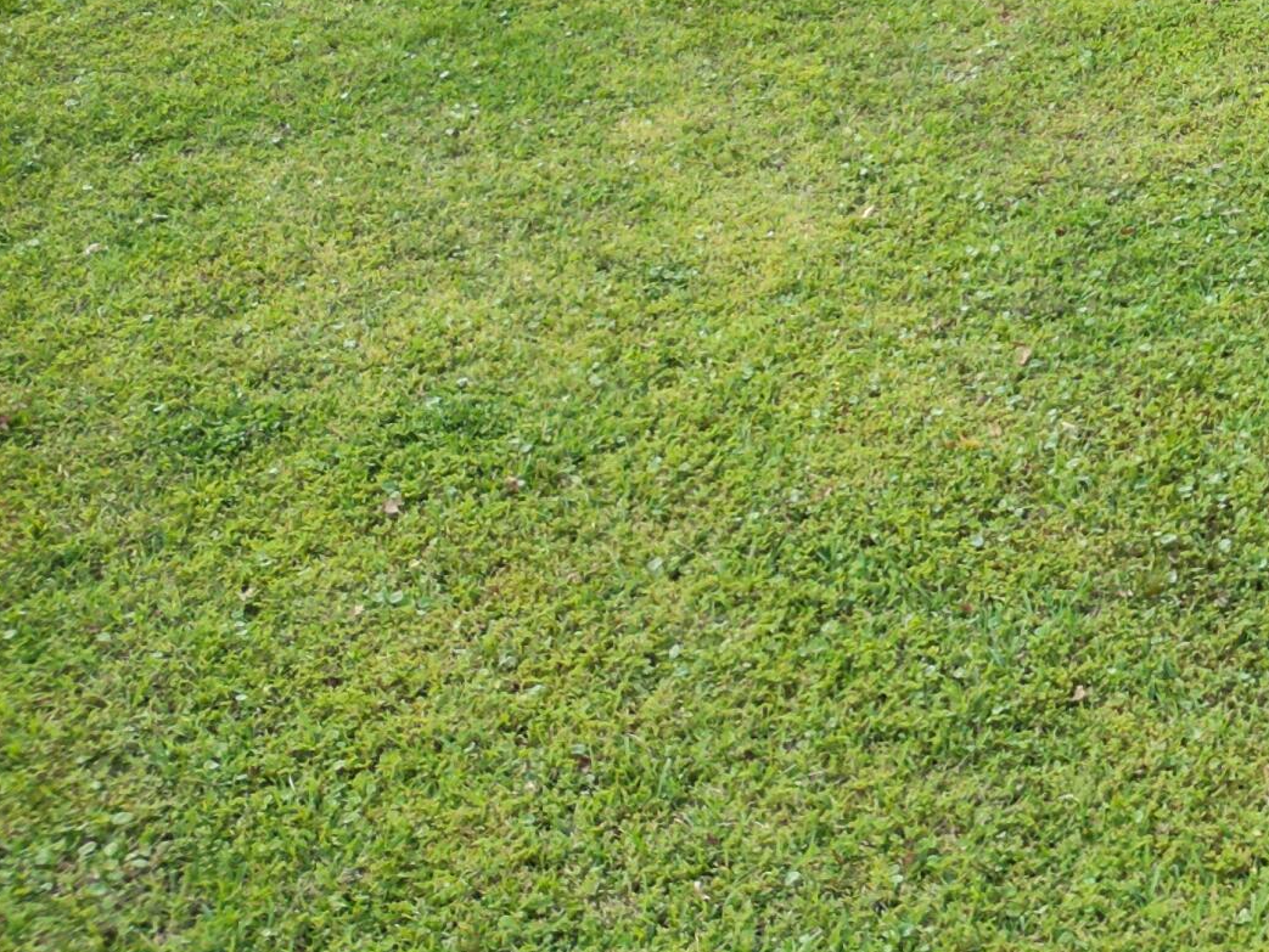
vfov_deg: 20.0
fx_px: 2530
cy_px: -181
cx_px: 1681
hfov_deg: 24.3
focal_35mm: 69
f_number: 1.7
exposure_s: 1/800
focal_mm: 6.72
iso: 140
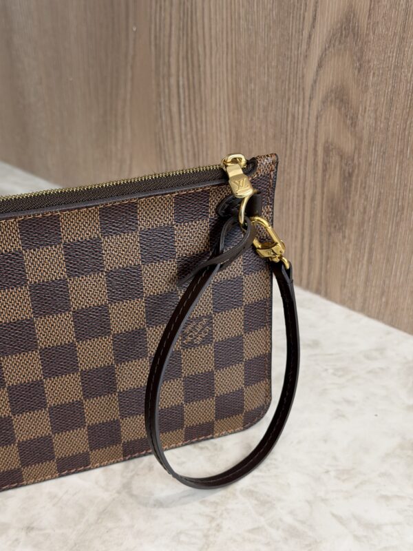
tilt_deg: -32.4
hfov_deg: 30.3
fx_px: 764
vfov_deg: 39.7
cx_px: 206
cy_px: 276
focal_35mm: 48
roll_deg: +0.6
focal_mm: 6.76
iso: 100
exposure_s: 1/60
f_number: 1.78
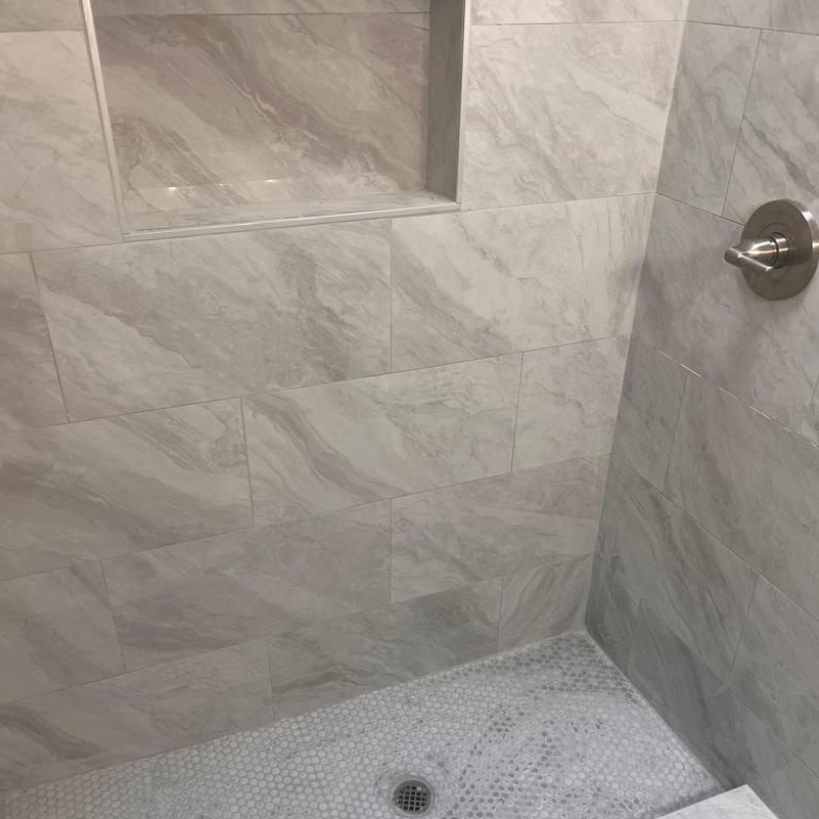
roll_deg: -0.2
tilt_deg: -31.1
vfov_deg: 52.3
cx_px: 408
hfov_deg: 52.5
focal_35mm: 31
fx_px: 830
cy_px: 481
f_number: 1.5
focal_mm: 5.7
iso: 125
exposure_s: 1/120
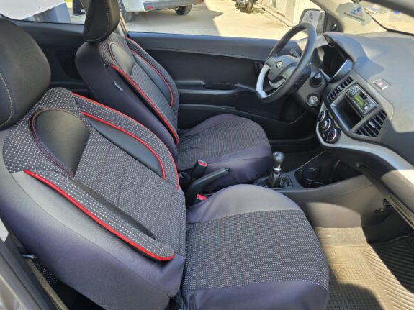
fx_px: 287
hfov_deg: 71.6
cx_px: 201
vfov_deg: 56.8
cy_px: 158
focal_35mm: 24
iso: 32
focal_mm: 6.3
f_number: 1.7
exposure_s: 1/180
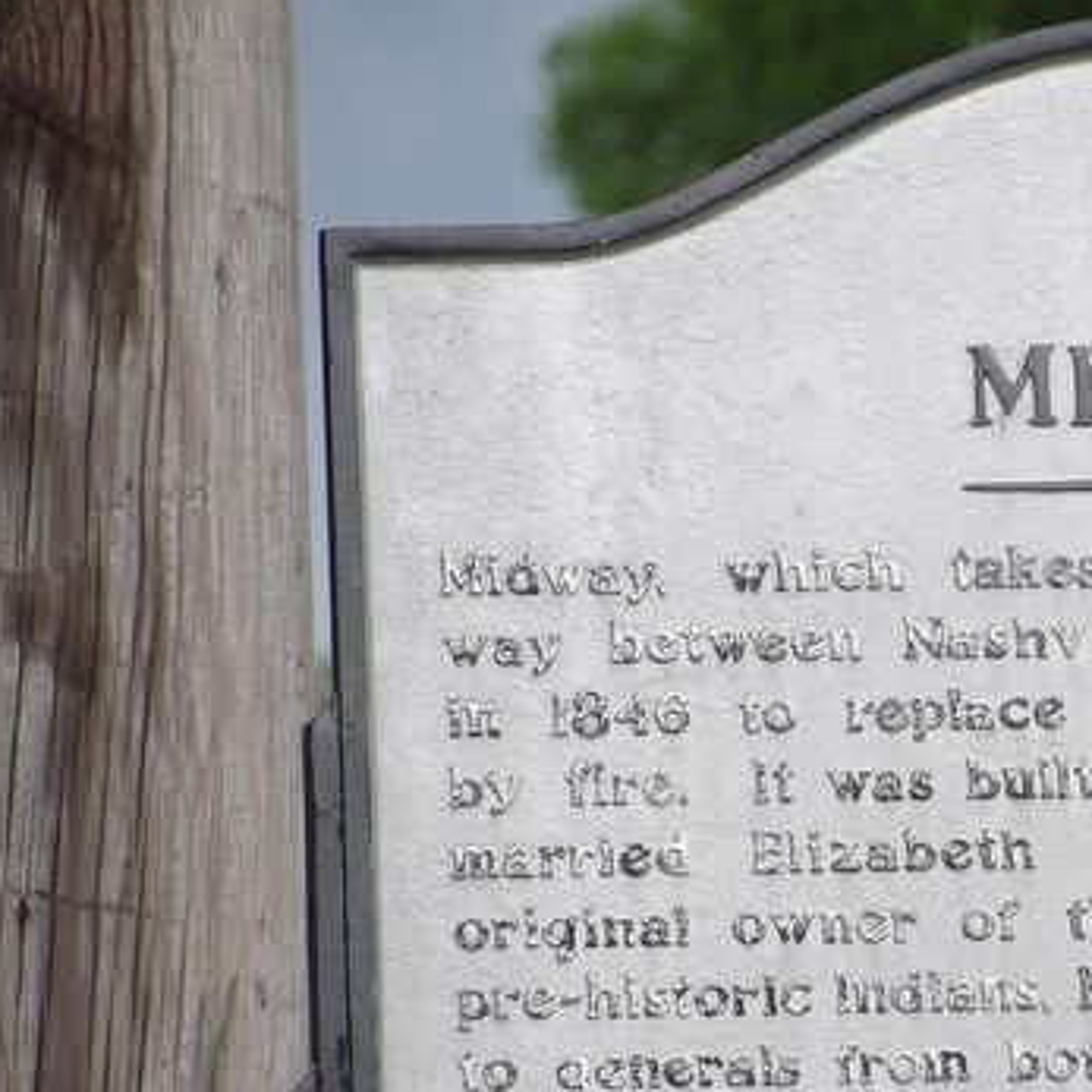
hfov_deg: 1.2
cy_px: 755
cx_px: 1193
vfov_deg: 1.2
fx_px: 52251
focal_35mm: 1464
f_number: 4.4
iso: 100
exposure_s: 1/156
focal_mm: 128.9
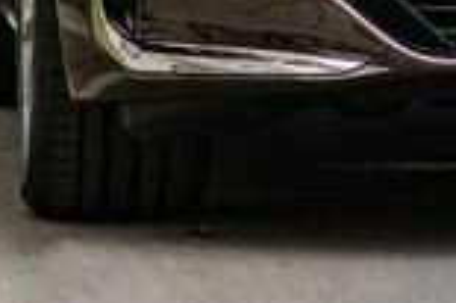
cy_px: -421
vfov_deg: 3.1
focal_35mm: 439
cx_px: 459
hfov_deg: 4.7
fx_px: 5555
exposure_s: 1/320
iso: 80
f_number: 5
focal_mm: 85
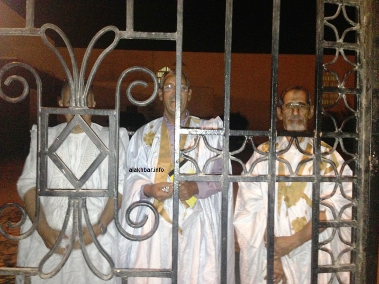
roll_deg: -0.4
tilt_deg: -2.9
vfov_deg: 42.9
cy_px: 142
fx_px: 361
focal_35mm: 33
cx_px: 190
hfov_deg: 55.4
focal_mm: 4.12
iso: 500
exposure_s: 1/16
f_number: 2.4
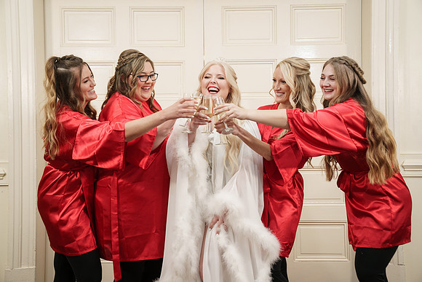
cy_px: 141
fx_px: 598
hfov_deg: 38.9
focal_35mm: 51
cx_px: 211
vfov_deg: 26.5
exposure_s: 1/100
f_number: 4
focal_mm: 51
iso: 2000
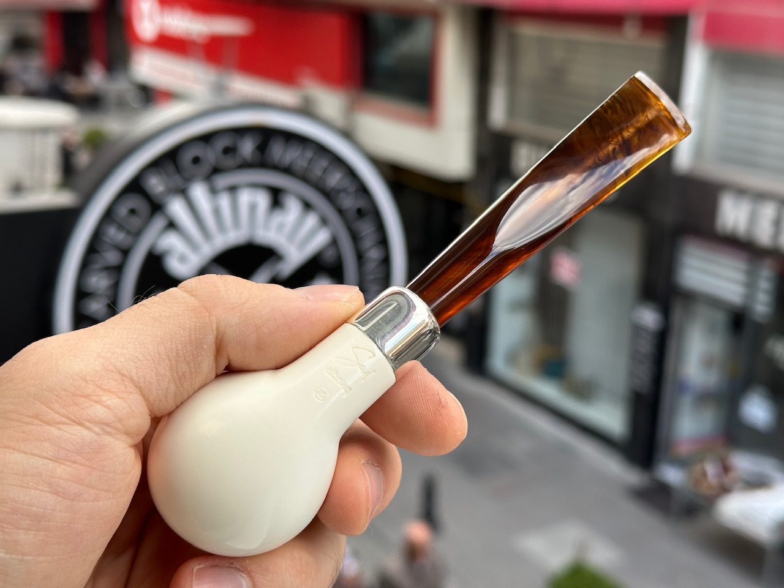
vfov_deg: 30.3
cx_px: 392
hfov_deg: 39.7
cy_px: 294
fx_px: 1087
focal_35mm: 48
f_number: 1.78
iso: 64
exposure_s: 1/524
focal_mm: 6.86
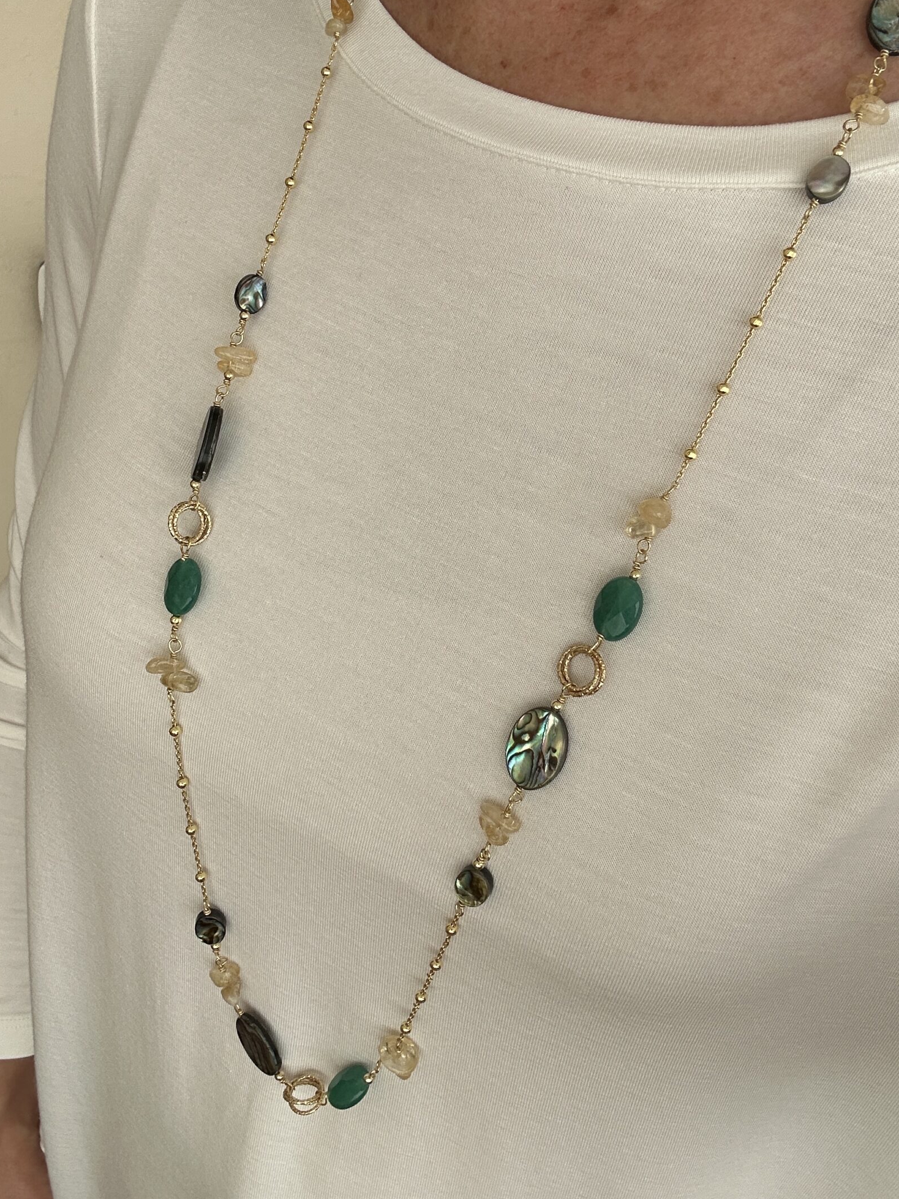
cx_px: 437
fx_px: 1246
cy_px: 509
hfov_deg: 39.7
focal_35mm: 36
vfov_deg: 51.2
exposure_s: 1/256
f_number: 1.9
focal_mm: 2.69
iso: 25
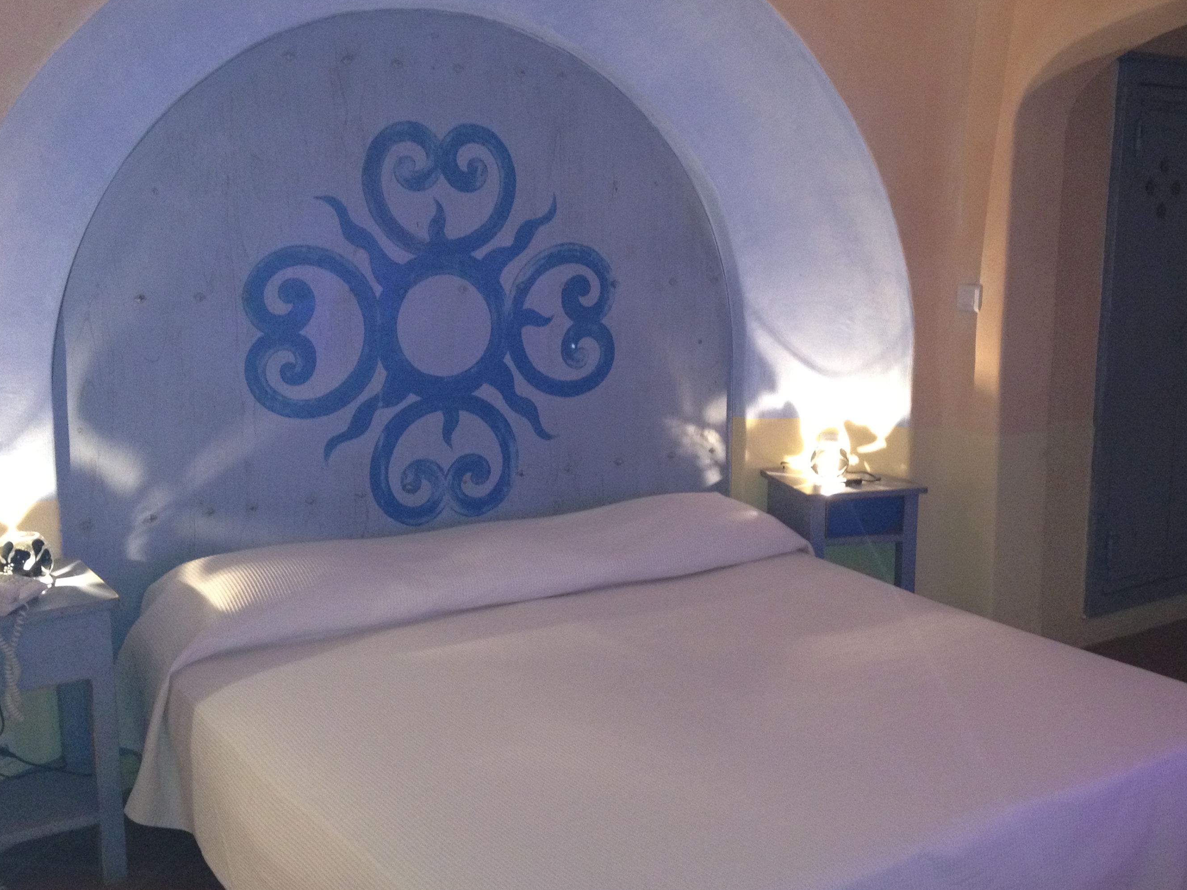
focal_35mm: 43
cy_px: 407
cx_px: 718
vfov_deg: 33.6
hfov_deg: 43.6
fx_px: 1475
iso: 320
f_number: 2.4
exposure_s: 1/16
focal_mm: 4.28
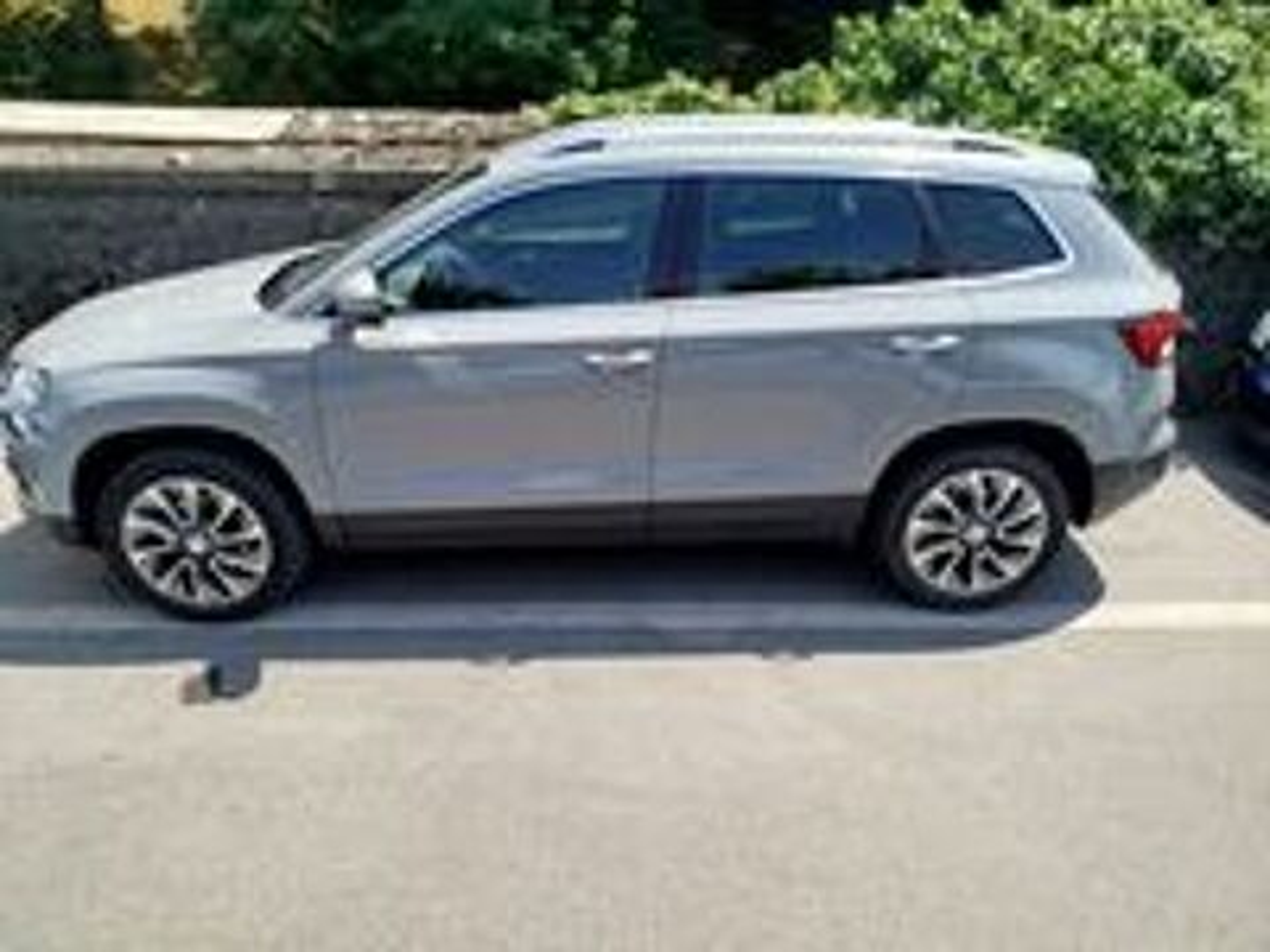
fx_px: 881
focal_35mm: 24
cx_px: 635
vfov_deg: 56.8
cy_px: 476
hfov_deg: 71.6
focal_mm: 5.31
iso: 50
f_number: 1.7
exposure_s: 1/572
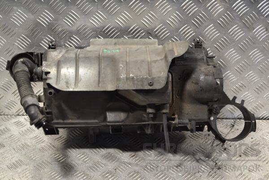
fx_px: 392
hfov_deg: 37.9
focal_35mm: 52
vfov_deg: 25.8
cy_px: 90
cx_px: 134
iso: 560
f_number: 5
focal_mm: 35
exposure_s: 1/60
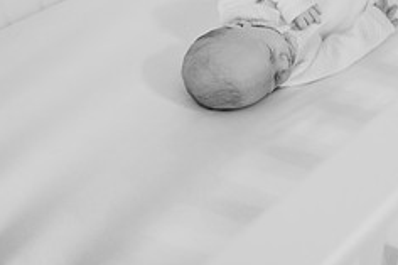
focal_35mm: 59
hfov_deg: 33.5
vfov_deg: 22.7
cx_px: 282
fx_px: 652
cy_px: 55
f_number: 2.2
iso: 500
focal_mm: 24
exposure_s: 1/160
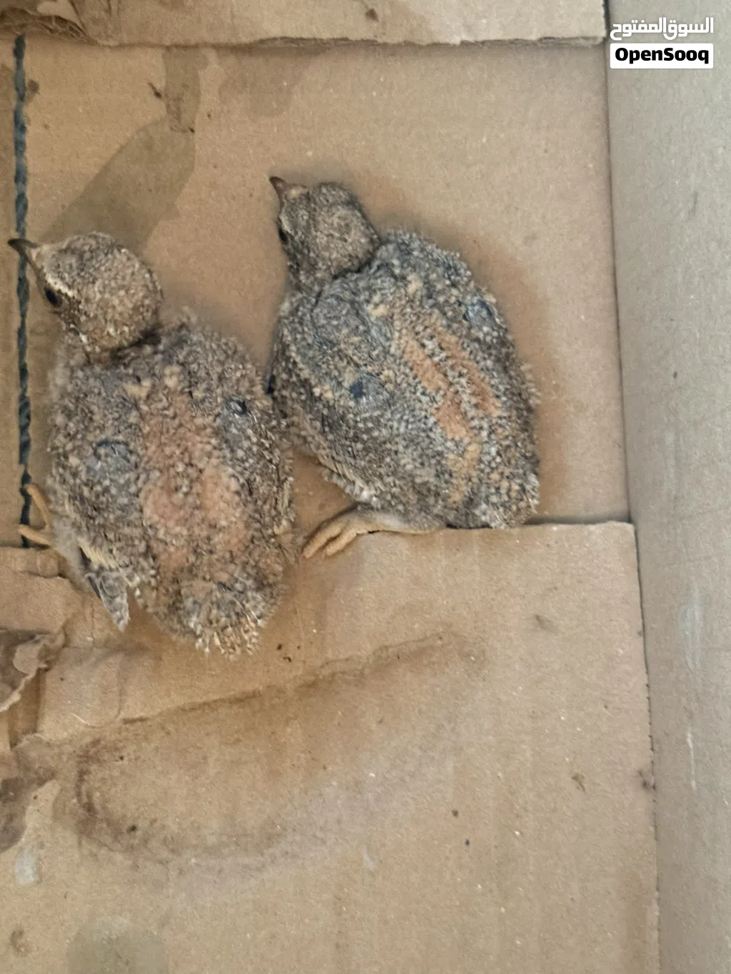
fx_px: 1351
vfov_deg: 39.7
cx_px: 366
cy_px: 487
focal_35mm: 48
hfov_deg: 30.3
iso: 500
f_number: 1.78
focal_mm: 6.76
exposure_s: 1/40
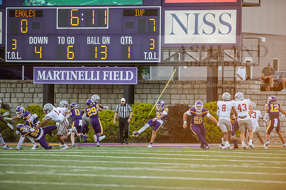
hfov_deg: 6.9
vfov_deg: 4.6
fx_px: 2384
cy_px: 95
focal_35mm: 300
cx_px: 143
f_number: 3.2
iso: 1000
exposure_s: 1/1000
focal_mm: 300
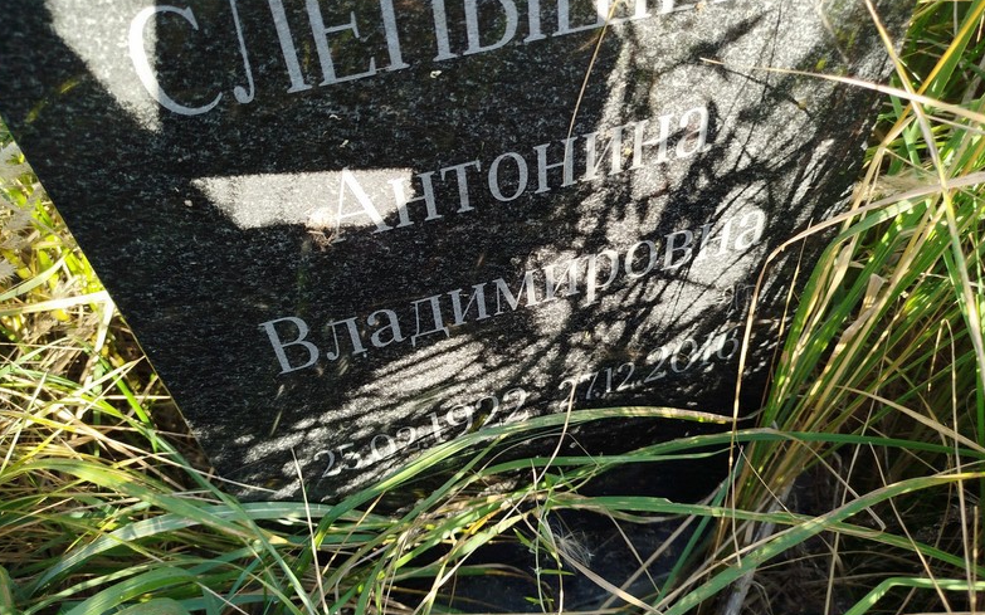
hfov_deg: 70.4
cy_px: 280
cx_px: 484
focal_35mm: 26
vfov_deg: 47.5
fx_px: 698
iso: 50
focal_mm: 5.31
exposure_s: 1/100
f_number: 1.7
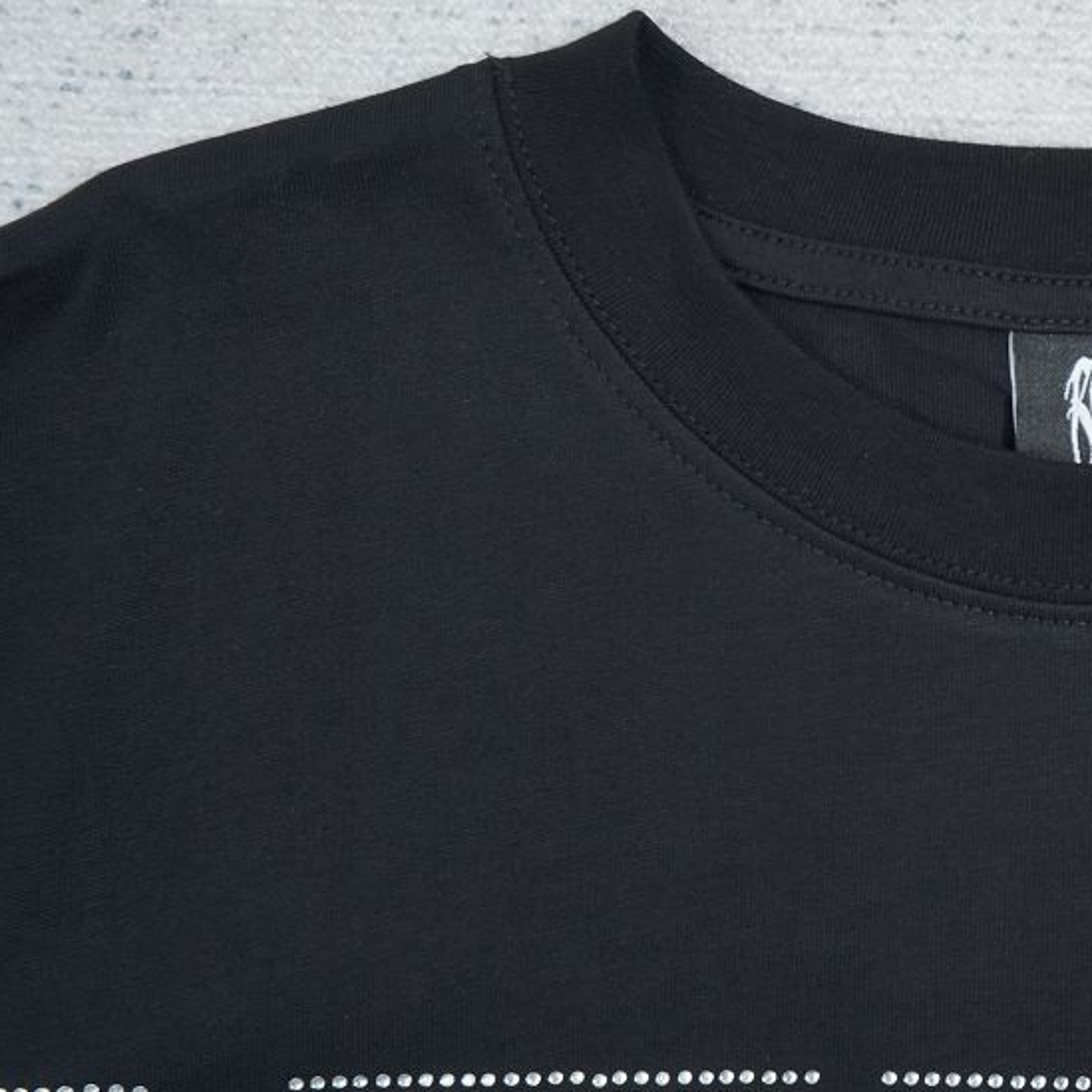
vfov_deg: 26.5
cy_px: 589
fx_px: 2320
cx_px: 1026
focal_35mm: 65
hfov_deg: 25.5
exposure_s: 1/100
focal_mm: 35
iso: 1600
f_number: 10
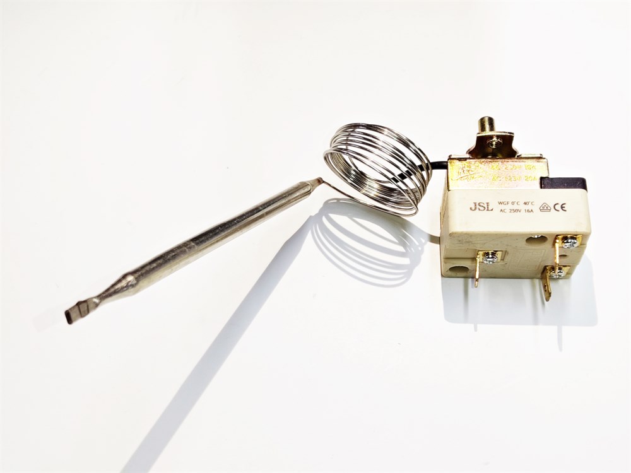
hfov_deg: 67.3
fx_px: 474
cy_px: 236
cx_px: 316
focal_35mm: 26
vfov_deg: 53.1
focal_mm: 4.74
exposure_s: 1/50
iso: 176
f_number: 1.79
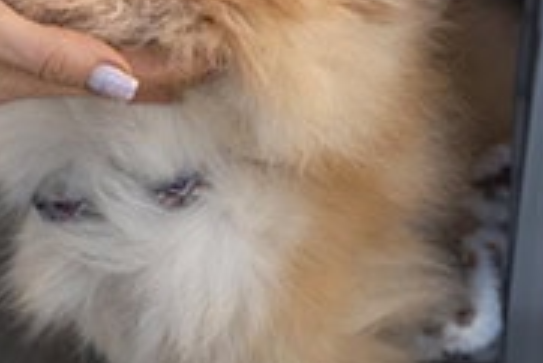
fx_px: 2747
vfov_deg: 7.5
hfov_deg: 11.2
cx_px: 99
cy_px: 72
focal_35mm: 182
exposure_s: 1/500
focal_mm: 55
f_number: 2.8
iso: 200
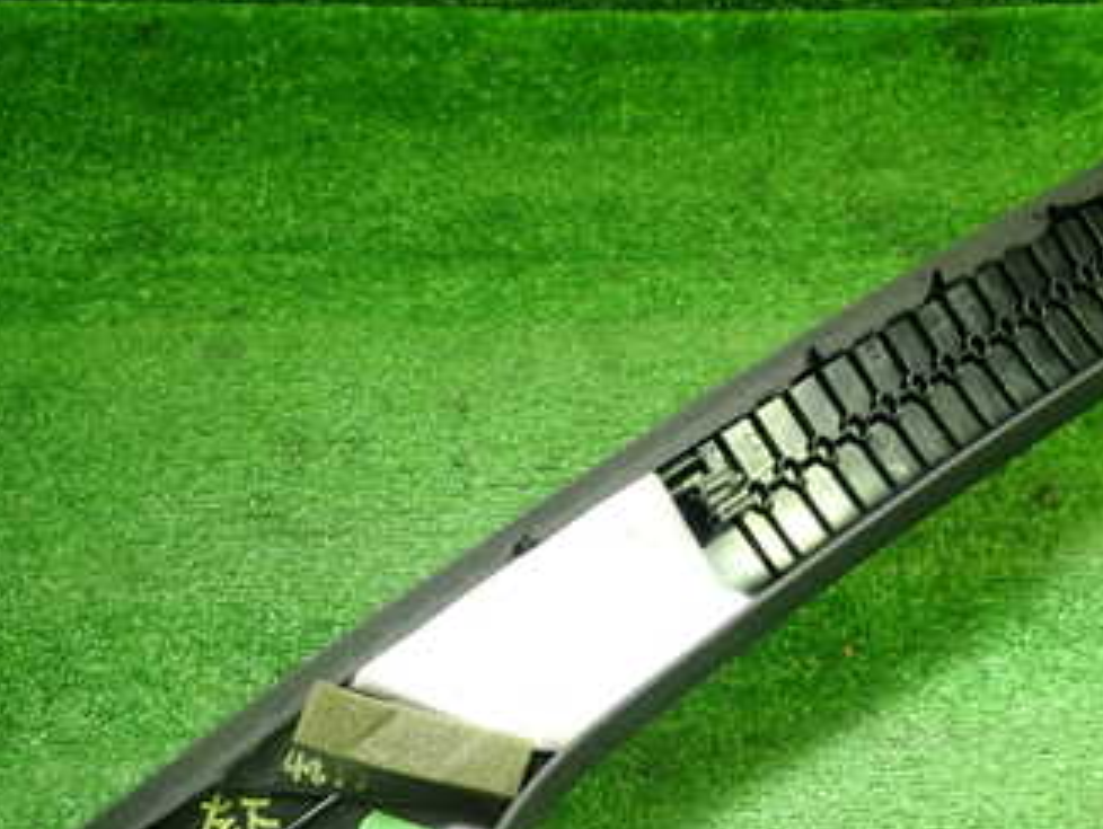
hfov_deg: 40.8
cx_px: 721
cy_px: 416
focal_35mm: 46
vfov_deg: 31.6
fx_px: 1467
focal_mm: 4.5
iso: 200
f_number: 2
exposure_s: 1/40
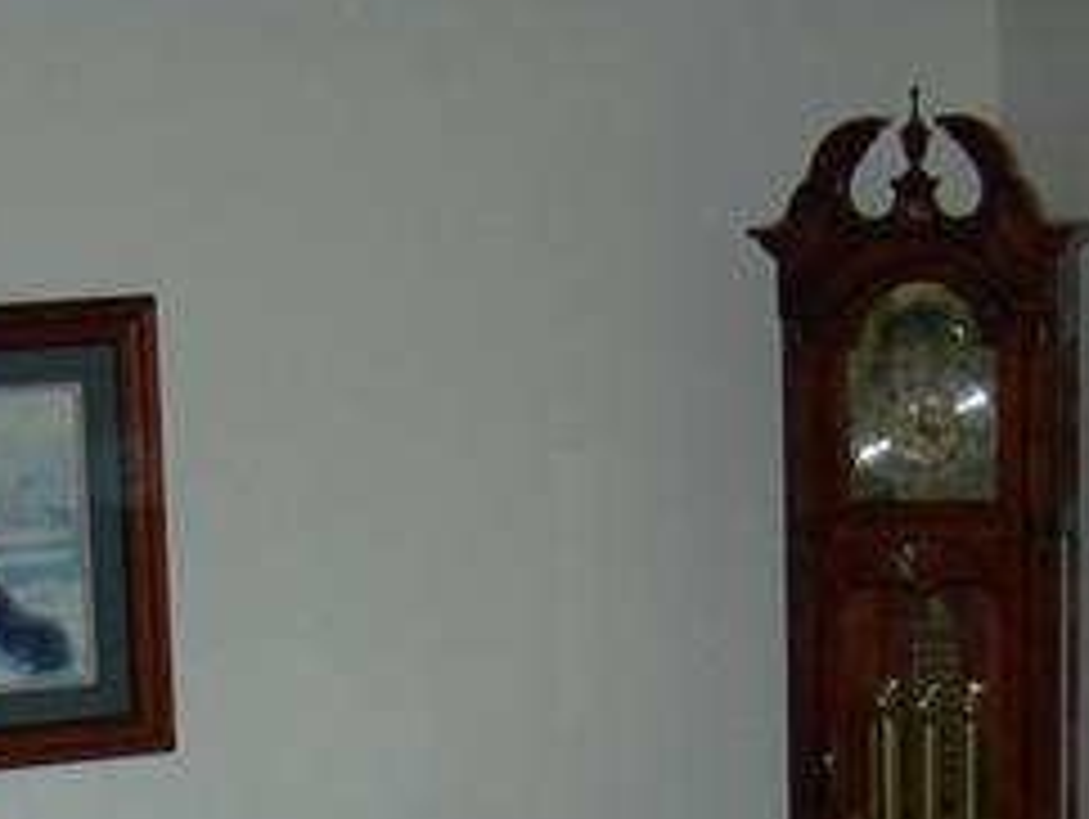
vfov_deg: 12.1
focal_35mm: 119
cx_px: 441
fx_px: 3747
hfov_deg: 16.5
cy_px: 1089
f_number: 2.7
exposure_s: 1/60.1
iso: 129
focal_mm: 7.5
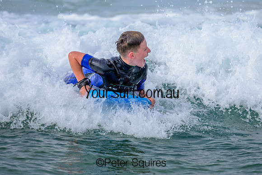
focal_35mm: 1013
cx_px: 138
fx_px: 7375
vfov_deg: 1.4
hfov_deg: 2.0
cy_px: 64
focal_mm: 800
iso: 280
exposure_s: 1/2000
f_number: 6.3
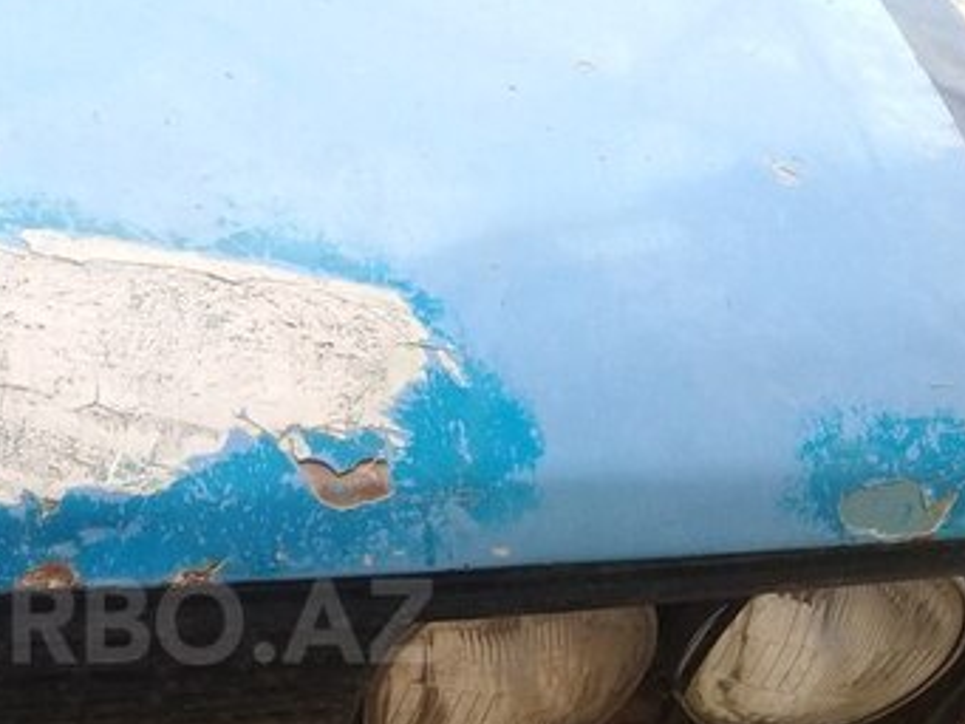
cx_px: 144
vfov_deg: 23.9
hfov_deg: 31.1
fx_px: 1673
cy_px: 621
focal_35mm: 60
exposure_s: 1/228
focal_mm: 3.3
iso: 50
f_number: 2.2
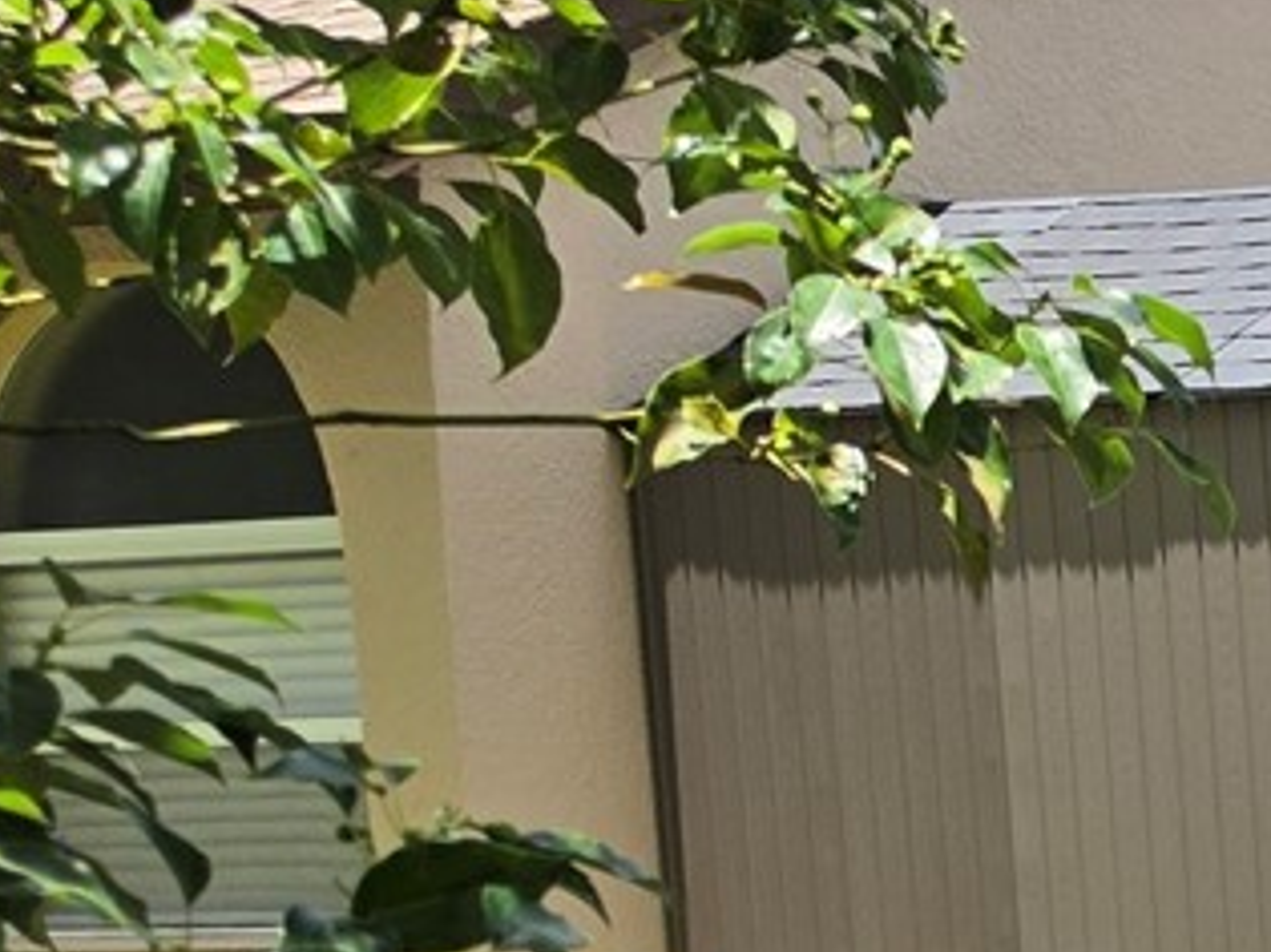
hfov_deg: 13.4
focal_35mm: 117
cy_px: 1291
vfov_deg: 12.2
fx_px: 4294
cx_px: 2857
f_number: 1.4
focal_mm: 6.5
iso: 64
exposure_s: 1/4235
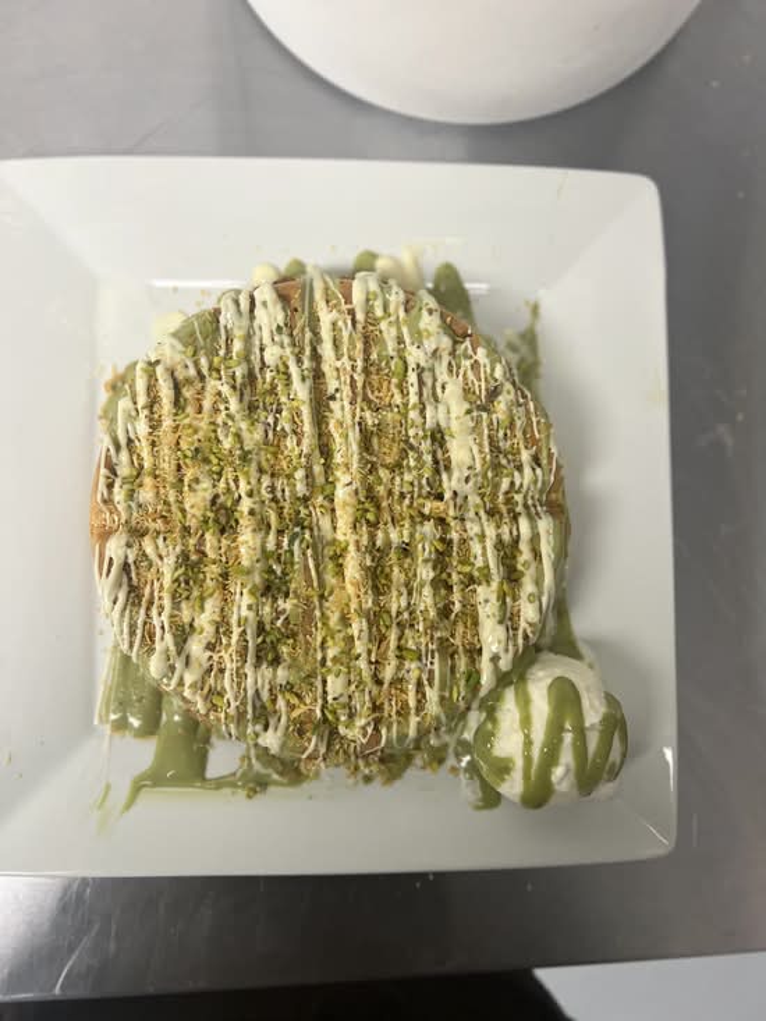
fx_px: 767
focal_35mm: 26
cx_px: 383
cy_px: 510
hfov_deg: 53.1
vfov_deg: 67.3
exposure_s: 1/120
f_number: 1.5
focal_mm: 5.7
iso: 100
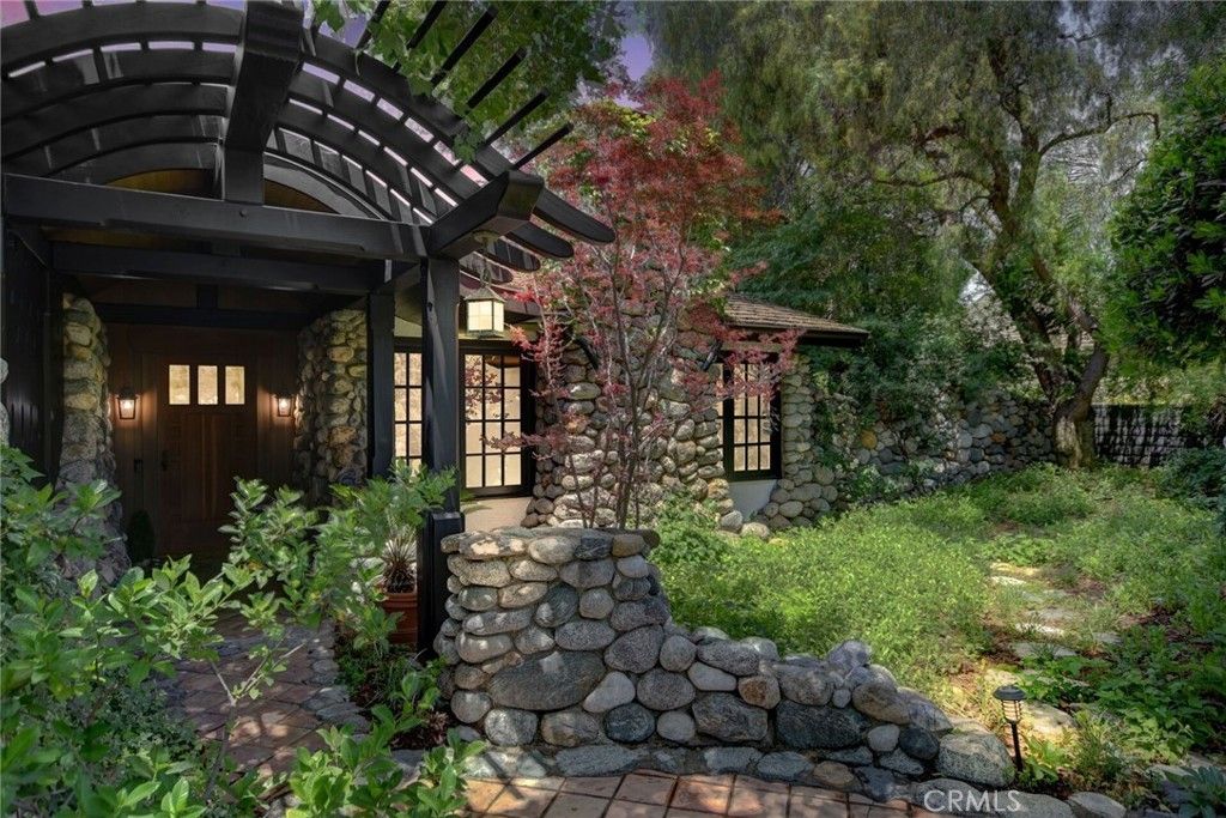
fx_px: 715
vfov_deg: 59.5
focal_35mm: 21
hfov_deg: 81.2
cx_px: 613
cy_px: 409
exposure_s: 1/250
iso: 400
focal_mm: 14
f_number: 8
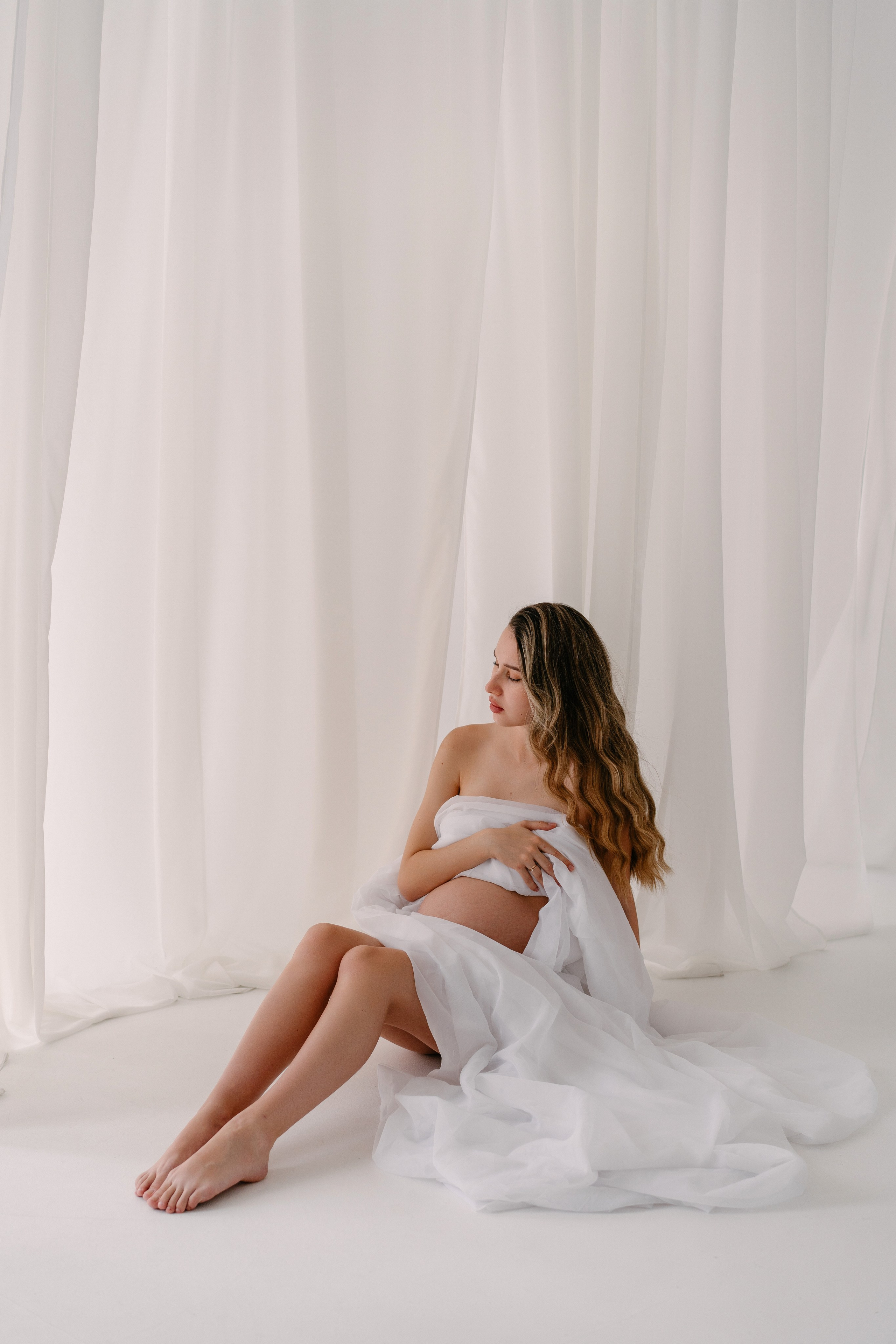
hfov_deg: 24.6
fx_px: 2053
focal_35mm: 55
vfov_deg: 36.2
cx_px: 448
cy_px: 672
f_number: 3.2
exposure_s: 1/800
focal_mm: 55
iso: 250
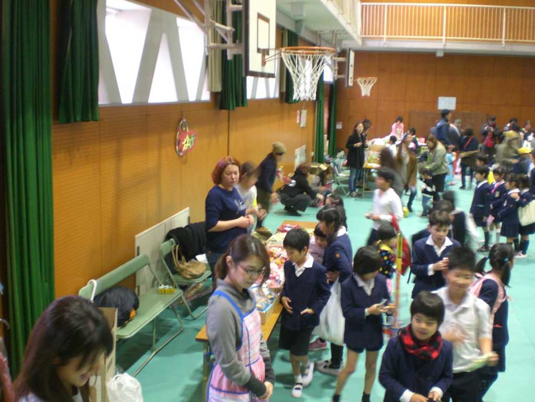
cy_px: 201
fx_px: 587
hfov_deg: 49.0
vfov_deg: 37.7
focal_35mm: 38
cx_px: 268
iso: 200
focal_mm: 6.3
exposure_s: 1/8
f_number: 3.1
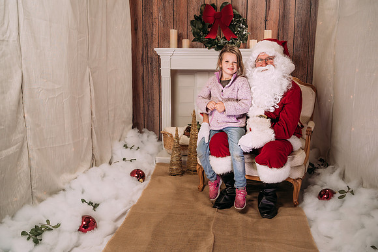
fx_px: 392
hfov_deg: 51.5
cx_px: 198
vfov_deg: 35.7
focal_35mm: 37
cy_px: 130
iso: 200
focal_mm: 35
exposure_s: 1/100
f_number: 5.6
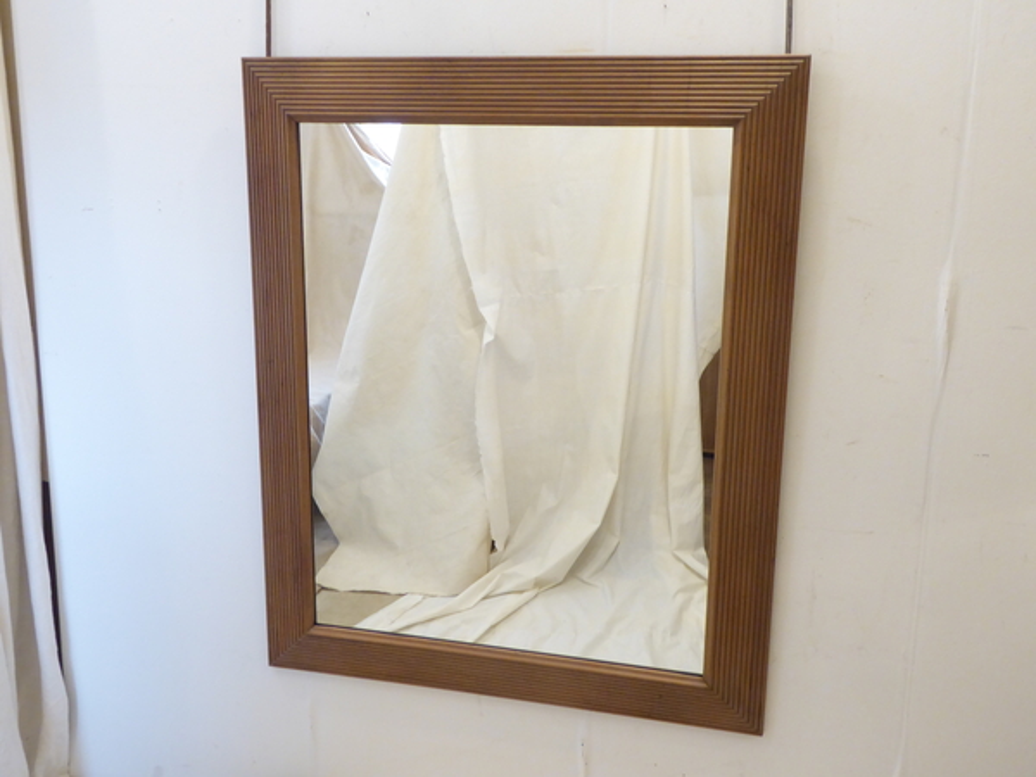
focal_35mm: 34
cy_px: 388
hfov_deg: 54.0
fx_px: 1018
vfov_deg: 41.8
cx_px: 518
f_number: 3.6
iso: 400
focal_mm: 5.8
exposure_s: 1/15
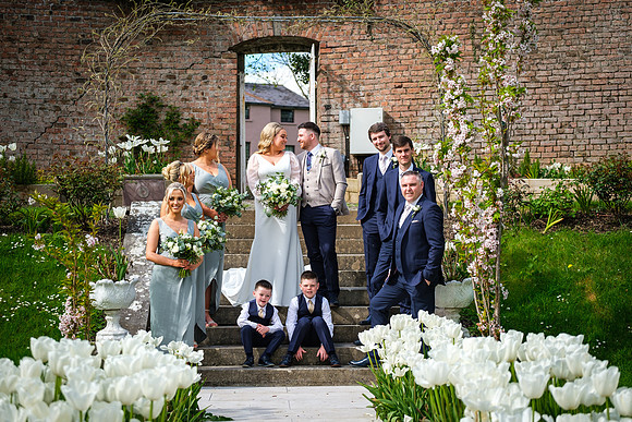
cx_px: 317
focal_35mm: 76
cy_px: 211
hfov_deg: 26.8
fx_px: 1327
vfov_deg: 18.1
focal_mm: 50
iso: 160
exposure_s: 1/800
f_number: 2.8
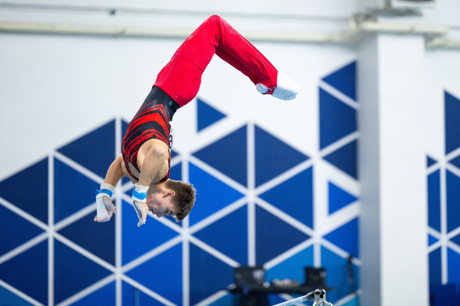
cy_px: 114
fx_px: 3044
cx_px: 289
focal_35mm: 238
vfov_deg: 5.8
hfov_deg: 8.6
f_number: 2.8
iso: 2000
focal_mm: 190
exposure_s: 1/1000
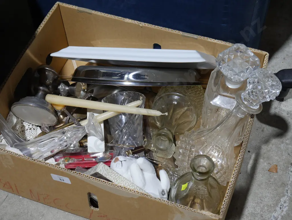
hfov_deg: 31.2
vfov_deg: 23.7
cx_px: 146
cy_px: 110
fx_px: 523
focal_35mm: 62
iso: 500
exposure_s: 1/80
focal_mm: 31
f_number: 5.4
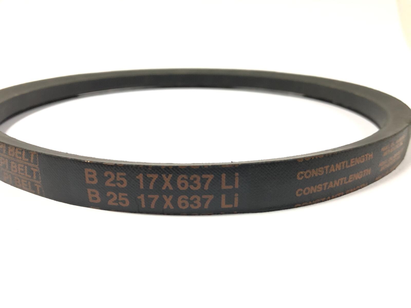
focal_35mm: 28
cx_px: 206
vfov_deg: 49.7
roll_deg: +0.5
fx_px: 332
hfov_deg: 63.4
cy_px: 154
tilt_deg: -21.6
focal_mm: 4
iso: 100
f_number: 1.8
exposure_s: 1/17
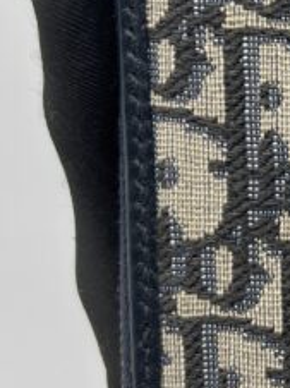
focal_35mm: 118
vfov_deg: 16.7
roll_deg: +1.7
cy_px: 155
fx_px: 1321
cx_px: 453
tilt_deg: -24.2
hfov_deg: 11.9
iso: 32
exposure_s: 1/100
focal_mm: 5.7
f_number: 1.5
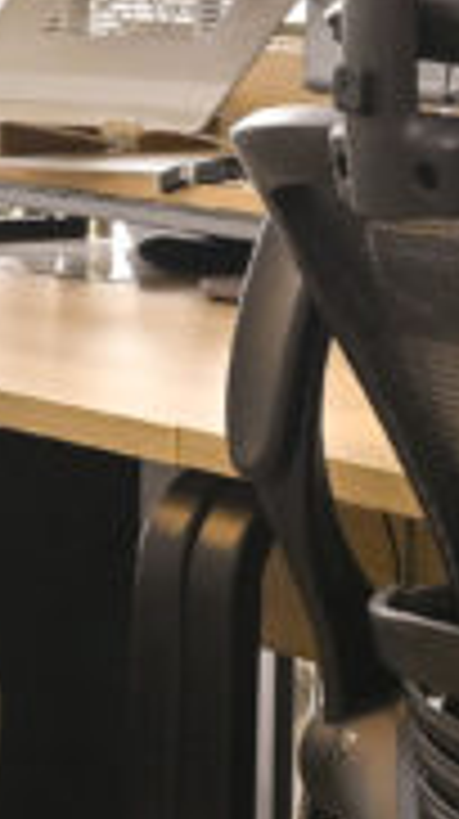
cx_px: 216
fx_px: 4035
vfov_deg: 11.6
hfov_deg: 6.5
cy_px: 250
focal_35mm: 186
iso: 800
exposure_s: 1/160
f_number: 4.5
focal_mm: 21
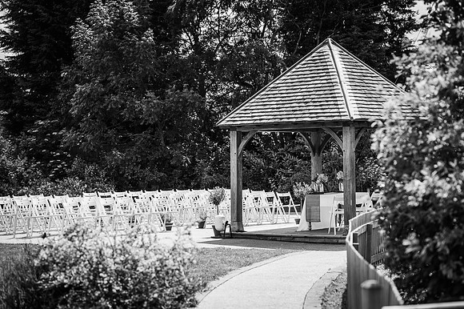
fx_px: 1095
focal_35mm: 85
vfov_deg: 16.1
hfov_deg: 23.9
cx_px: 232
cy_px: 154
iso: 100
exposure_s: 1/2000
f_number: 2.5
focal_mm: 85
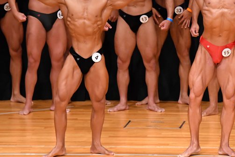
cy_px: 49
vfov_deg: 3.1
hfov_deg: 4.7
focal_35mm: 437
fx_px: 2853
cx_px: 166
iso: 5000
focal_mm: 190
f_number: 5.6
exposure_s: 1/400
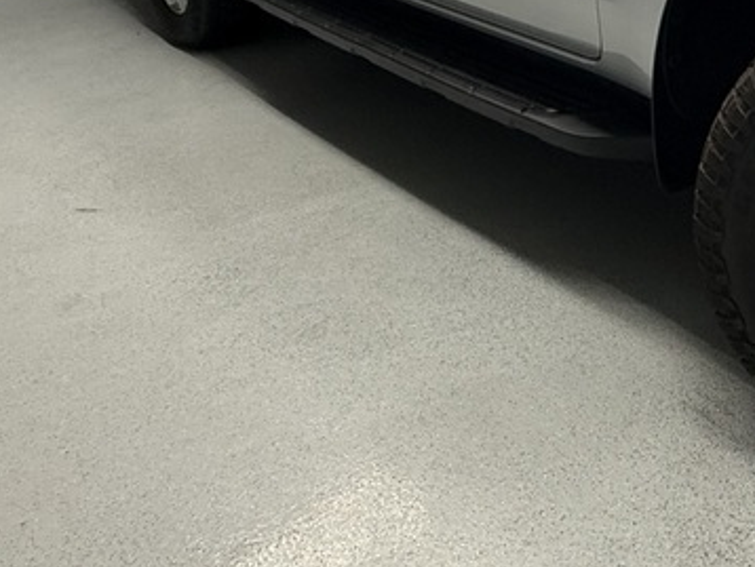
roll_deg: +1.2
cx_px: 816
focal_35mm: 40
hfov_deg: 39.1
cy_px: -95
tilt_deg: -10.6
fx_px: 873
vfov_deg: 31.0
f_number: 2.2
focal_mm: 2.22
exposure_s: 1/100
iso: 250
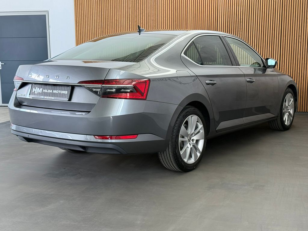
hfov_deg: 39.7
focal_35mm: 48
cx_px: 154
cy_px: 116
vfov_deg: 30.3
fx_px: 427
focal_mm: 6.76
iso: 200
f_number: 1.78
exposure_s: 1/60
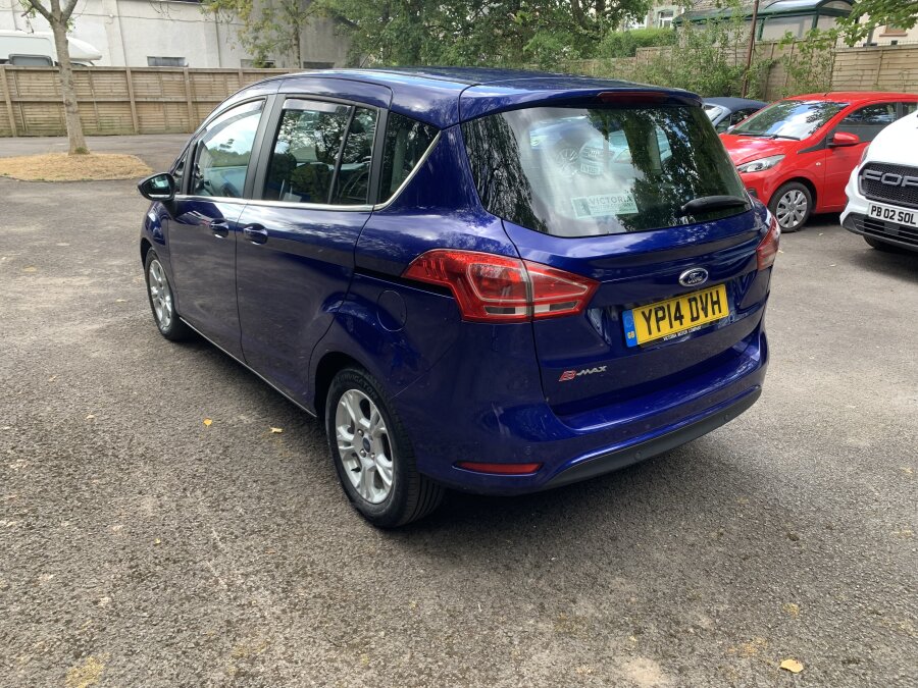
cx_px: 459
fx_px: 690
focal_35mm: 26
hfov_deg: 67.3
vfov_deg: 53.1
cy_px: 344
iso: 32
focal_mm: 4.25
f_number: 1.8
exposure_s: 1/121
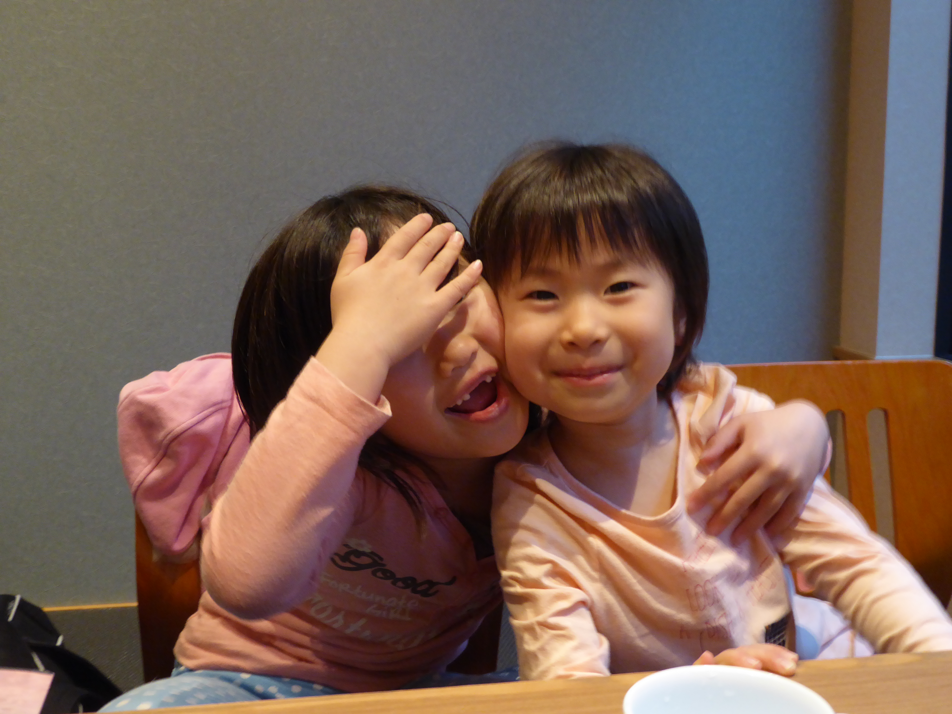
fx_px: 1100
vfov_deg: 36.0
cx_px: 476
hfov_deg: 46.8
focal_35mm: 40
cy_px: 357
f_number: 3.8
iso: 400
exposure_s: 1/5
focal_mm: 7.2
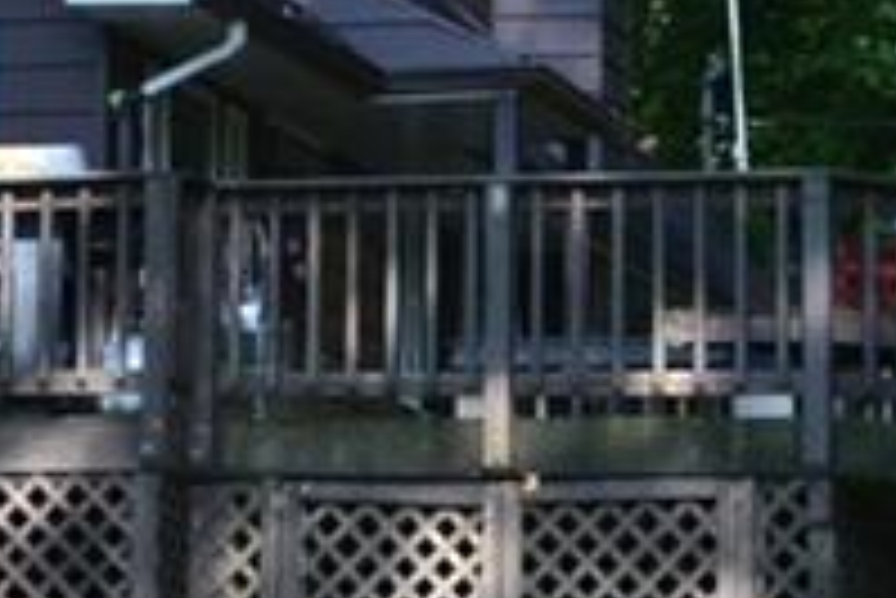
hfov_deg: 7.3
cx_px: -905
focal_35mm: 270
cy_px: -31
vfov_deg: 5.1
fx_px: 6714
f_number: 9
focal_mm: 35
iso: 400
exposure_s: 1/160
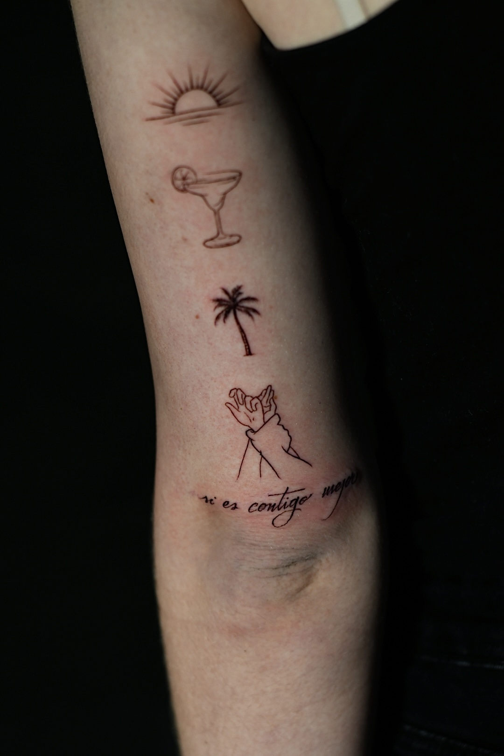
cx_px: 252
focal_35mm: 75
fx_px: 1575
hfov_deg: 18.2
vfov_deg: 27.0
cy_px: 378
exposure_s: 1/30
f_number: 3.2
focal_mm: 50
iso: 400
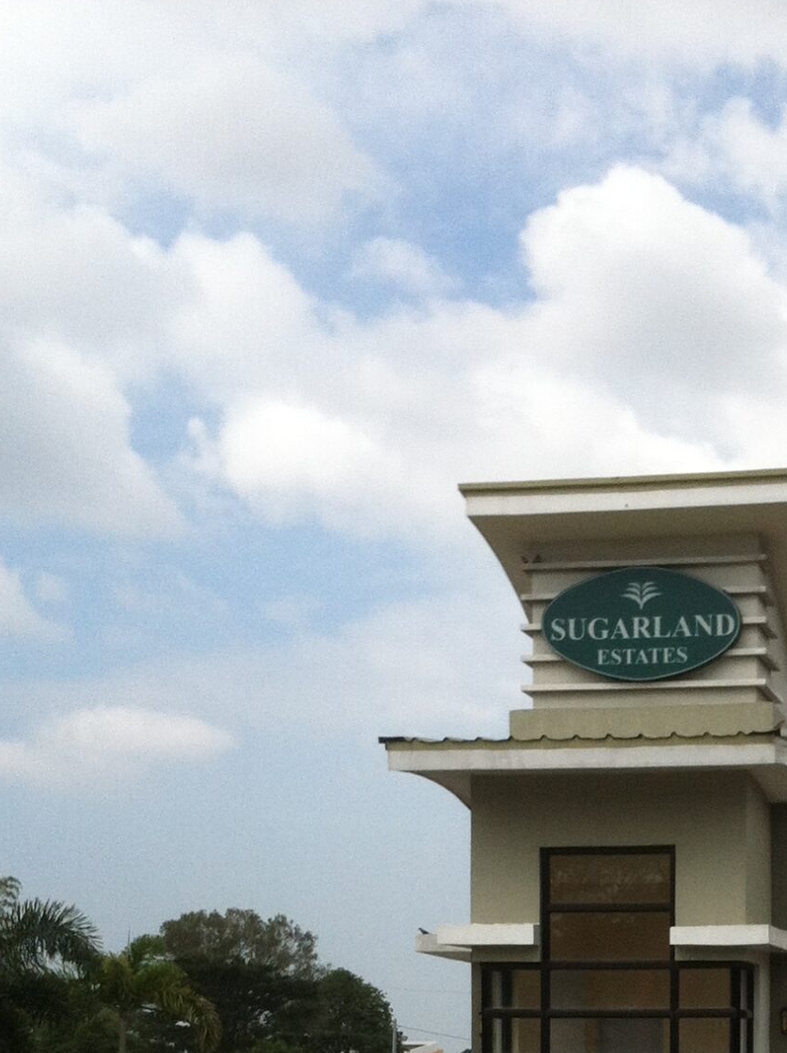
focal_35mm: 80
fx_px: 2431
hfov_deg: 18.1
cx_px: 699
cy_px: 1087
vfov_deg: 23.3
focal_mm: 3.85
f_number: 2.8
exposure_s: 1/1154
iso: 80
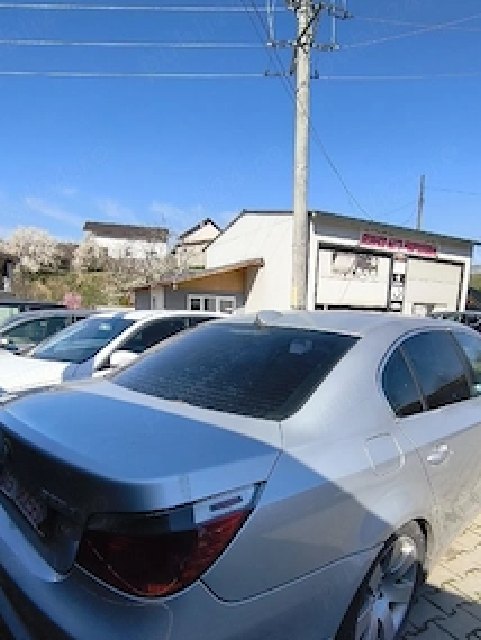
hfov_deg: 63.4
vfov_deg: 77.6
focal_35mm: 21
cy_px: 399
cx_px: 256
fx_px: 389
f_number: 2.2
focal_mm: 1.65
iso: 50
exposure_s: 1/3333
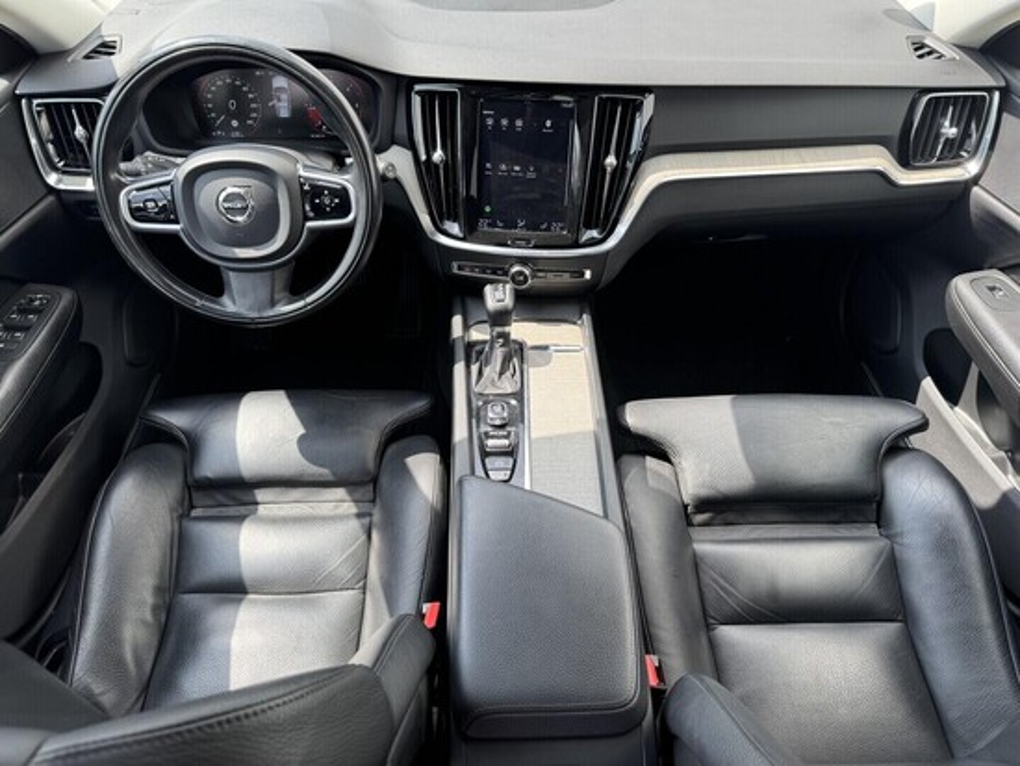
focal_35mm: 24
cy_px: 383
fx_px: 707
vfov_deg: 56.9
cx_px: 510
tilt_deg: -43.2
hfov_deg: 71.6
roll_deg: -0.7
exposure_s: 1/333
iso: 80
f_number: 1.78
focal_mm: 6.76
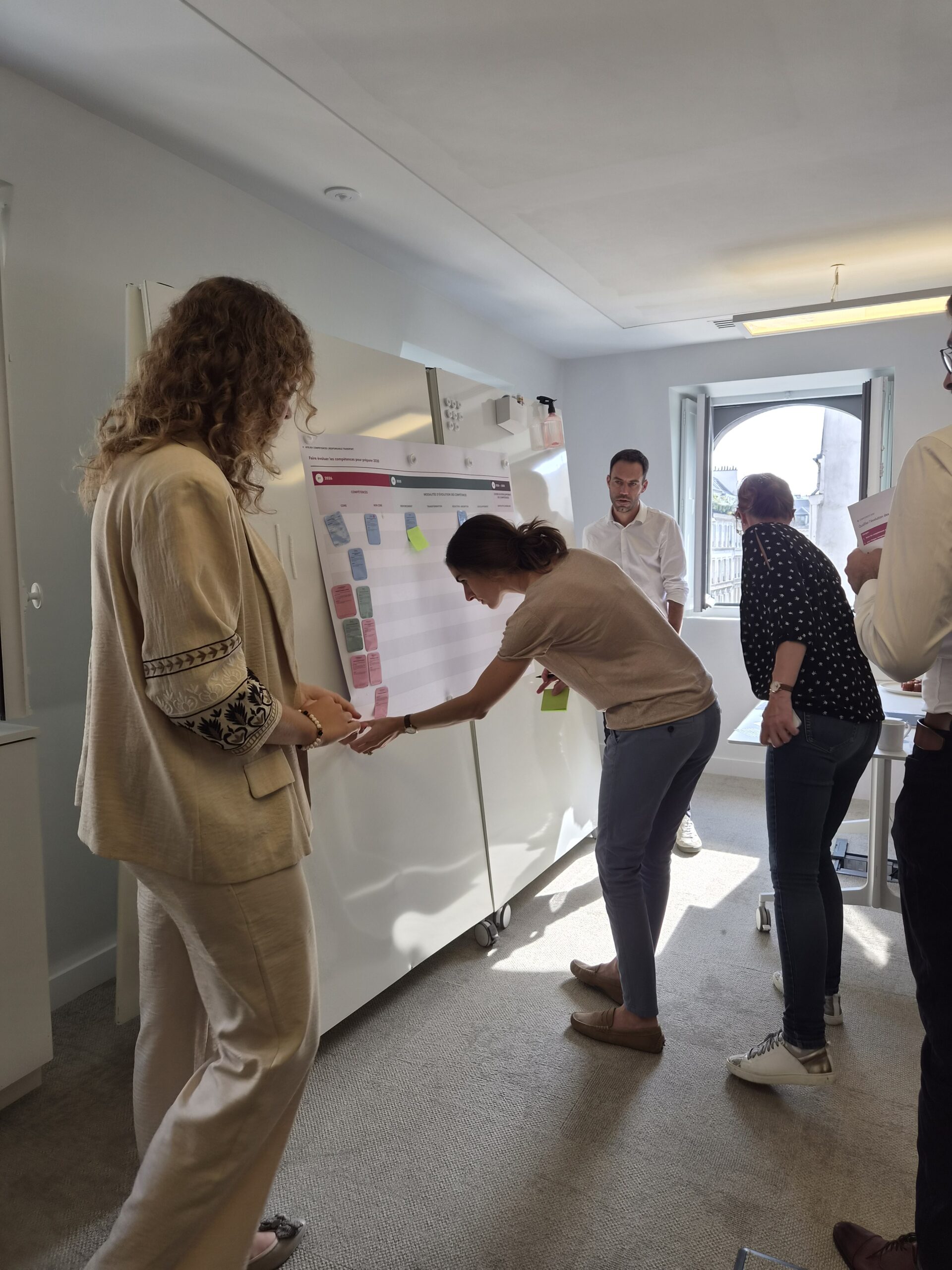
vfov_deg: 73.9
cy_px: 635
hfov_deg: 58.9
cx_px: 476
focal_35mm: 23
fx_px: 843
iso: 32
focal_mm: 5.4
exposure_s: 1/180
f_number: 1.8
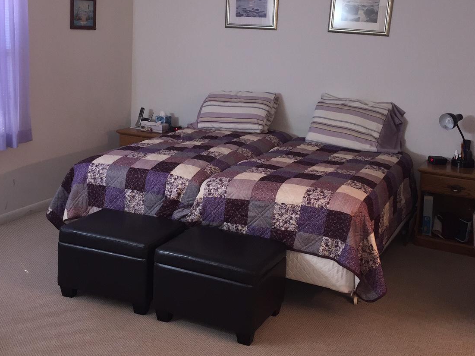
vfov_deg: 33.4
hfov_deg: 43.8
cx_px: 218
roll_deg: -3.5
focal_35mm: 43
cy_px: 126
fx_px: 590
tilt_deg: -9.6
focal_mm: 4.15
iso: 80
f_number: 2.2
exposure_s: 1/30
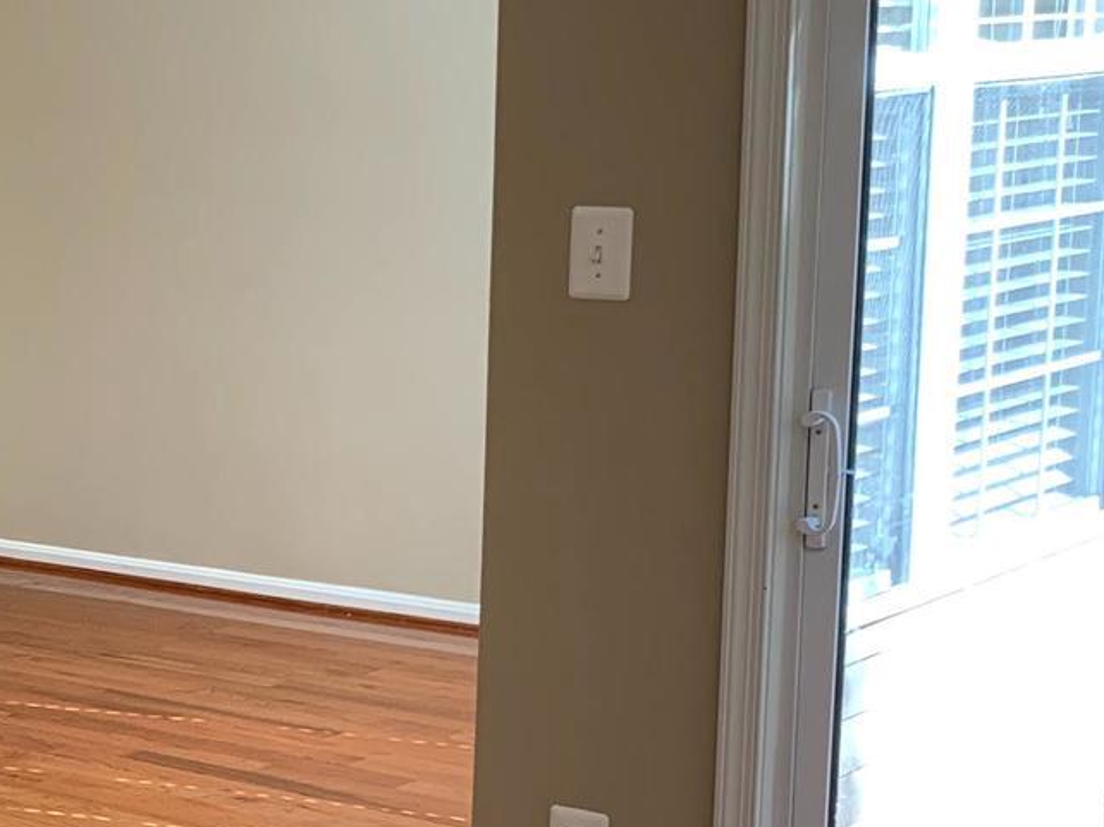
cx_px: -320
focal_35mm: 83
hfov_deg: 21.4
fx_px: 2646
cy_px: 603
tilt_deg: -11.6
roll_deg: +1.5
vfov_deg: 17.7
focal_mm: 4.25
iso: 50
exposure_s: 1/121
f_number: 1.8
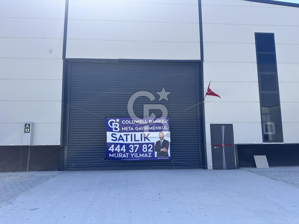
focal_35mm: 24
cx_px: 150
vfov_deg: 56.8
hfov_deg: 71.6
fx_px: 207
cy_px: 112
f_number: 1.78
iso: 80
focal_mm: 6.86
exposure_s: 1/4016
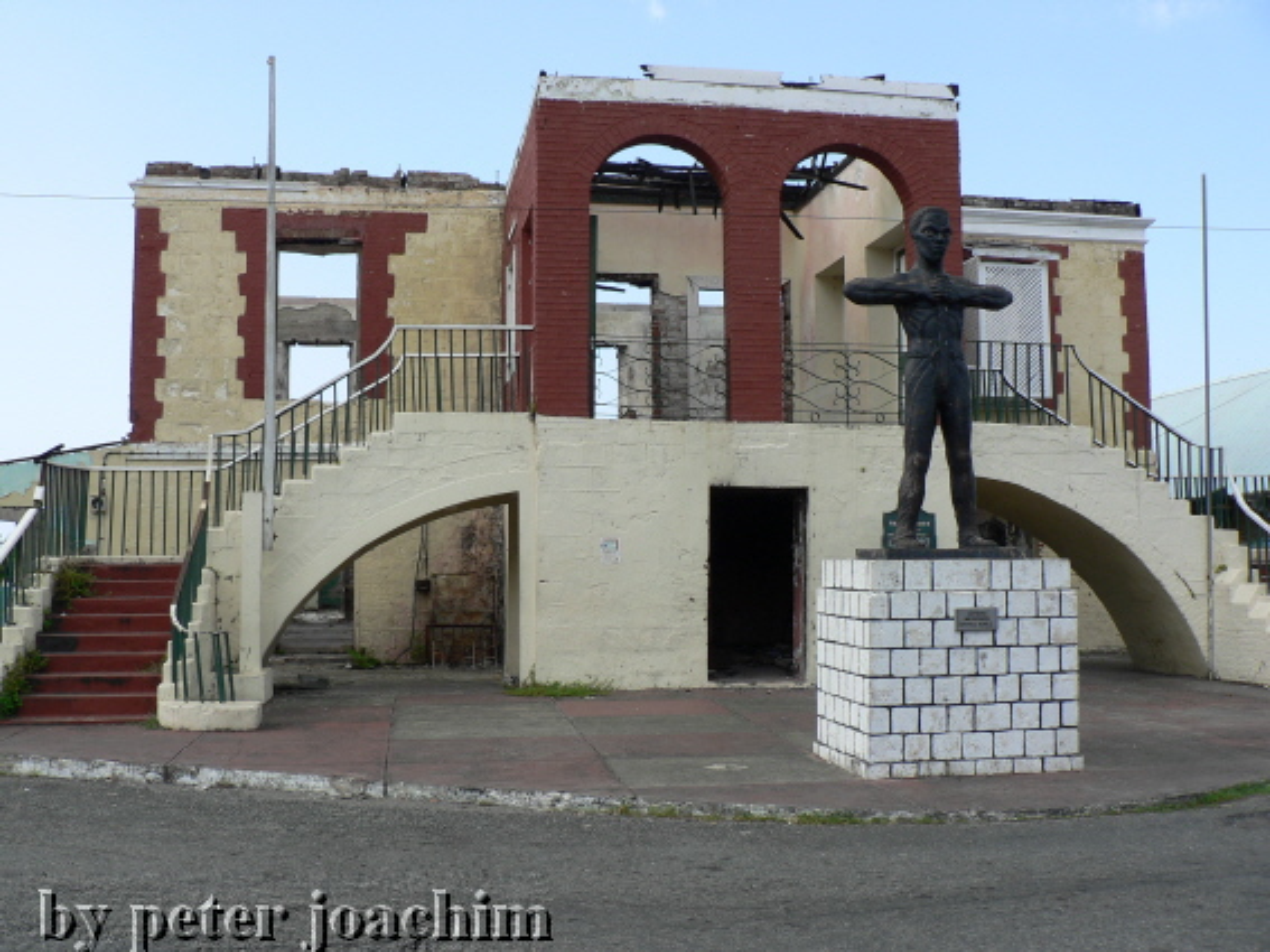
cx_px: 635
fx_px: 1284
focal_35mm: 35
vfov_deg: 40.7
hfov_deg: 52.6
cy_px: 476
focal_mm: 6
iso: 64
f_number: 4
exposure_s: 1/320
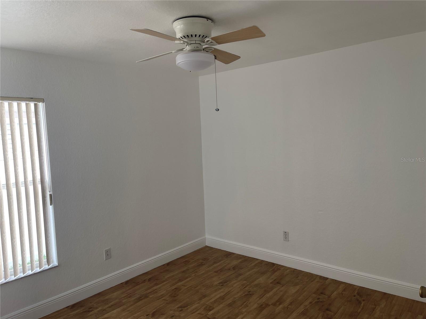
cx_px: 213
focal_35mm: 25
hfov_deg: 69.4
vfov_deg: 54.9
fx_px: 308
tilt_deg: -5.3
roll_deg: +3.2
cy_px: 160
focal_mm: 5.1
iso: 100
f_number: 1.6
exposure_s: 1/120
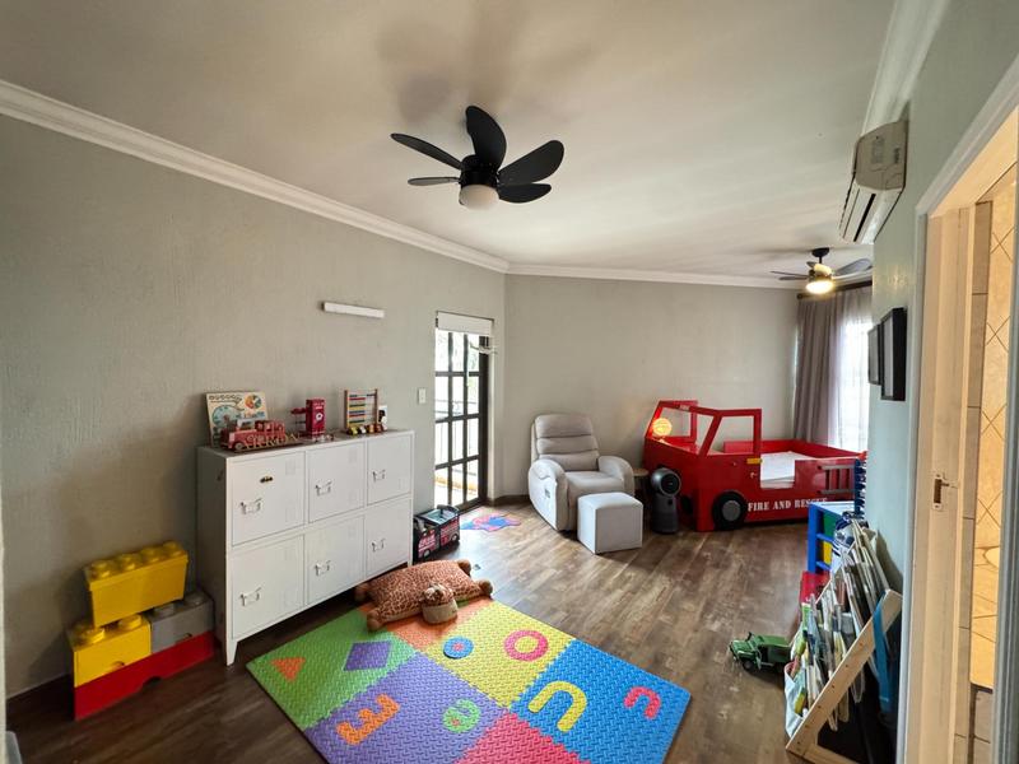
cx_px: 510
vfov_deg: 85.7
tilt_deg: -0.6
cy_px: 382
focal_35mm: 14
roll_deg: -0.7
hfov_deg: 102.1
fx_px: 412
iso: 1000
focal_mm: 2.22
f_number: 2.2
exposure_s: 1/33
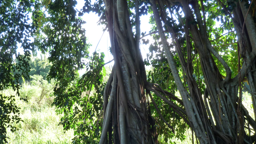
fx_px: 360
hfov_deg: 39.1
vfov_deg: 22.6
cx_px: 111
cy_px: 92
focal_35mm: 53
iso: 125
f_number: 3.7
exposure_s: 1/40
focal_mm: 6.9
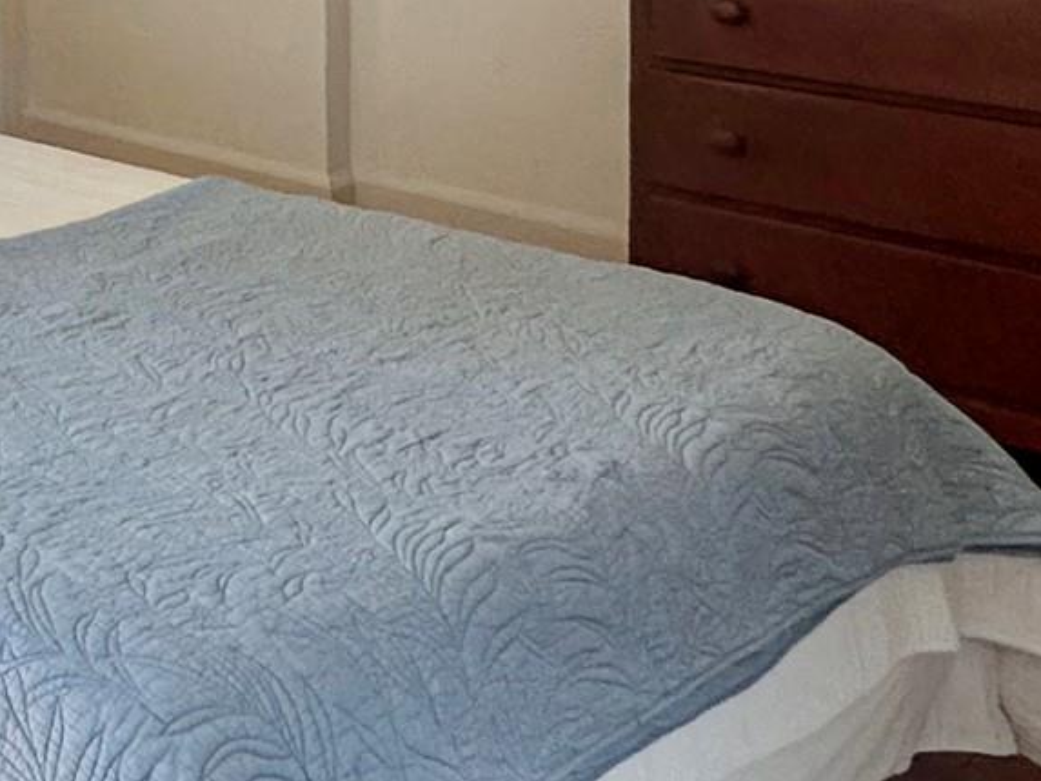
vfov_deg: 27.4
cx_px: -699
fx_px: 1504
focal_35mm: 50
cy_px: -2
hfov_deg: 24.2
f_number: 2.2
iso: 100
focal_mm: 2.22
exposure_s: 1/120
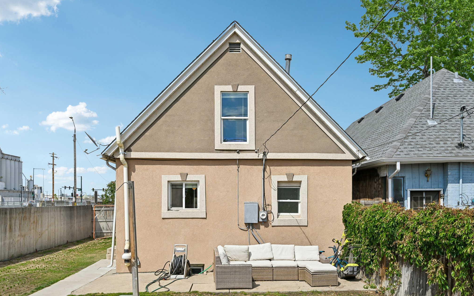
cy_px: 156
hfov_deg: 61.2
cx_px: 235
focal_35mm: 31
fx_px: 400
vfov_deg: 40.6
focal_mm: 30
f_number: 11
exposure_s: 1/125
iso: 64
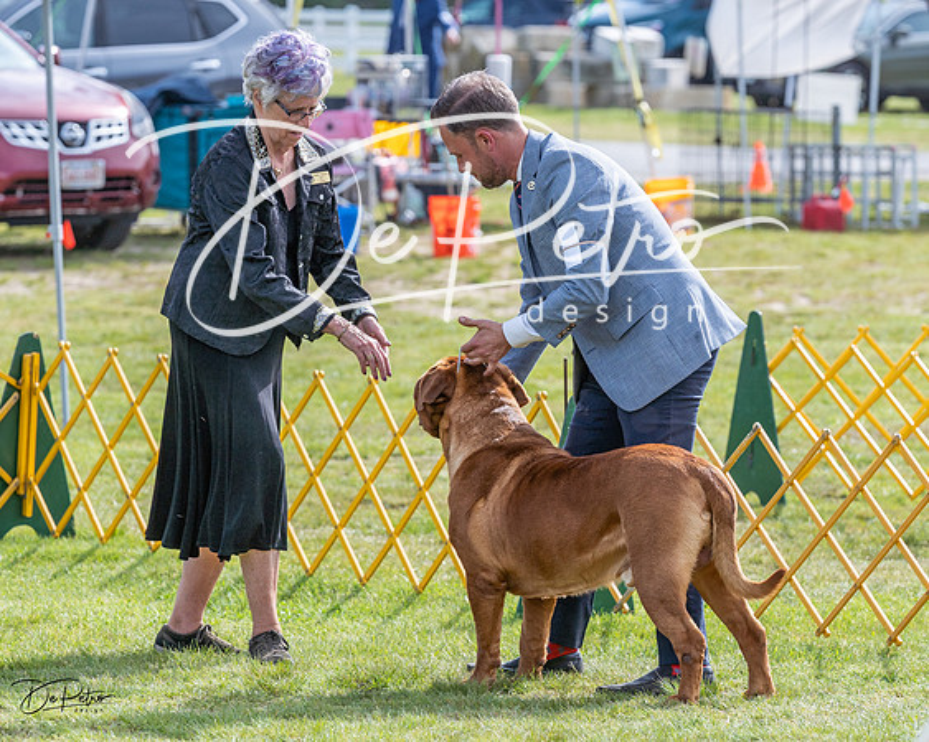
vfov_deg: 6.5
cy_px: 374
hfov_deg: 8.2
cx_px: 480
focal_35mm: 236
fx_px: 6500
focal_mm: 186
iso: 400
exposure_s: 1/1250
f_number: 5.6
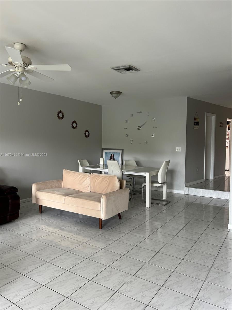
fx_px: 232
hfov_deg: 53.1
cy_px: 155
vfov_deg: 67.3
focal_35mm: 26
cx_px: 116
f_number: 1.5
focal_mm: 5.7
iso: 160
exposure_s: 1/60
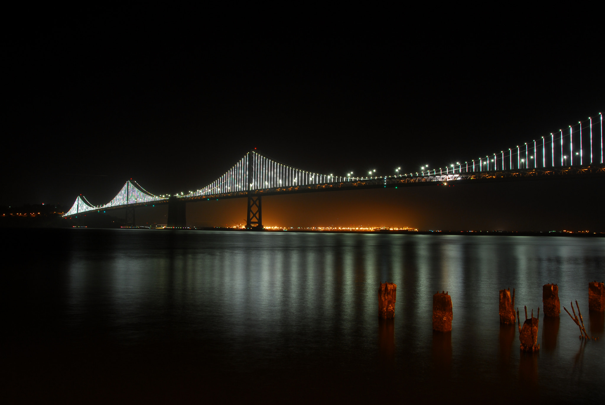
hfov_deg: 61.9
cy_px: 202
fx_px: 505
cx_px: 302
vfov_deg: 43.7
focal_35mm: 30
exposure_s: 18
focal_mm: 20
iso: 100
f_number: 13
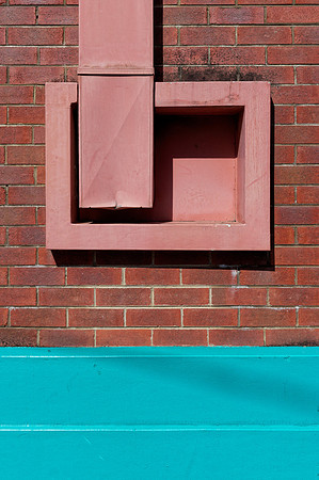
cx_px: 160
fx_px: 480
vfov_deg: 53.2
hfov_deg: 36.8
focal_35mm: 36
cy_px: 240
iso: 100
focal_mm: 23.75
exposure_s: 1/500
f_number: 5.6
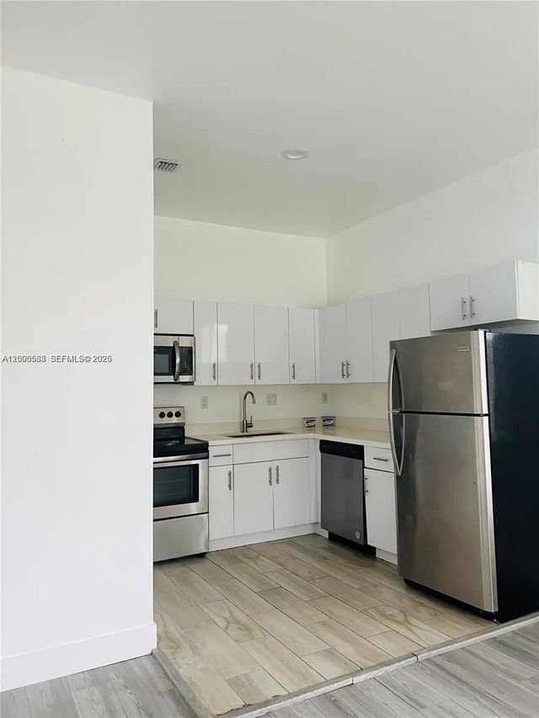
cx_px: 270
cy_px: 359
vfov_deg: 67.3
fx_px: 540
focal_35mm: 26
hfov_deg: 53.1
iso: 125
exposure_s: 1/90
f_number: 1.5
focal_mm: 5.7
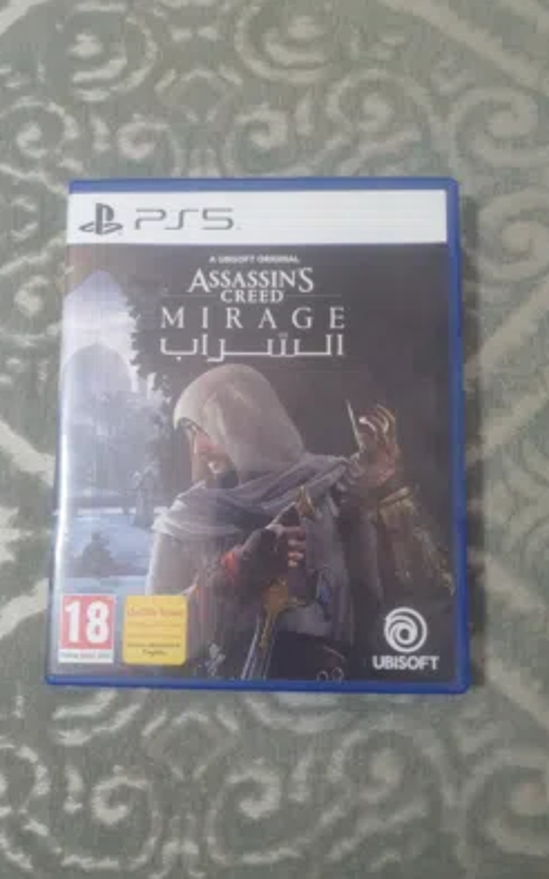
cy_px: 444
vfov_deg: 66.5
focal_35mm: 28
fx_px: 671
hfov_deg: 44.5
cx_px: 266
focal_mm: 4.32
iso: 247
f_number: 1.5
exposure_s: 1/50
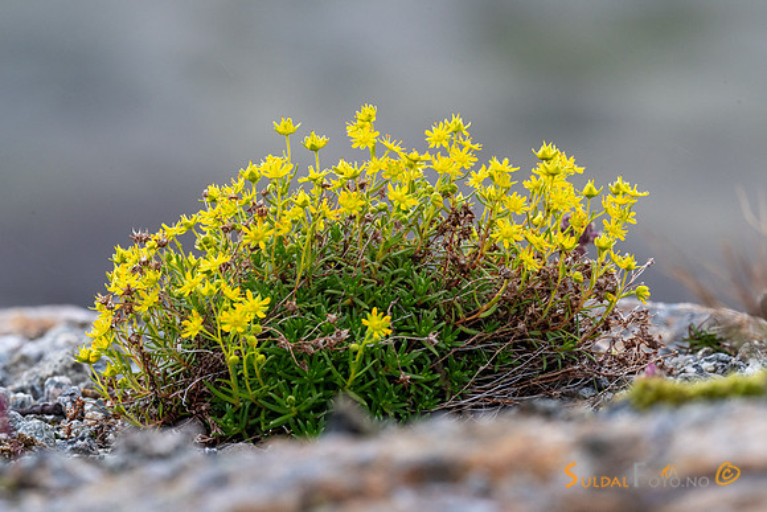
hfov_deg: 4.1
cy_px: 256
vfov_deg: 2.8
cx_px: 384
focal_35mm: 500
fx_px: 10655
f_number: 14
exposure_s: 1/160
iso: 1250
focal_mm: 500
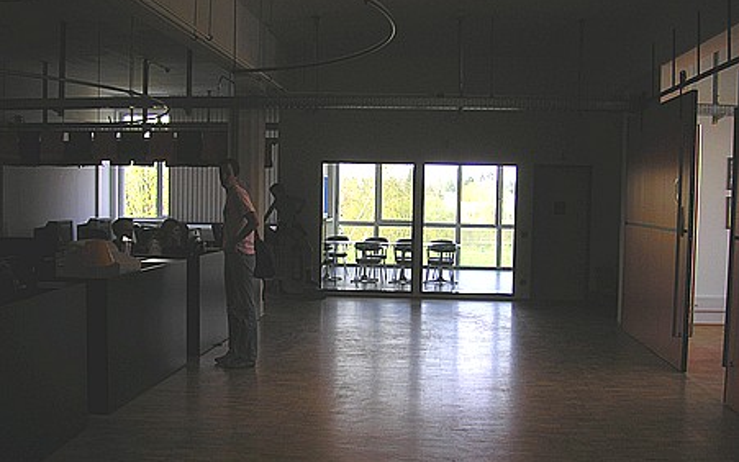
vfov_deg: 32.0
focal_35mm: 40
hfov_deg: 49.3
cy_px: 248
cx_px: 364
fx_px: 806
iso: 50
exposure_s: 1/90
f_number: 2.8
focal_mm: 6.1
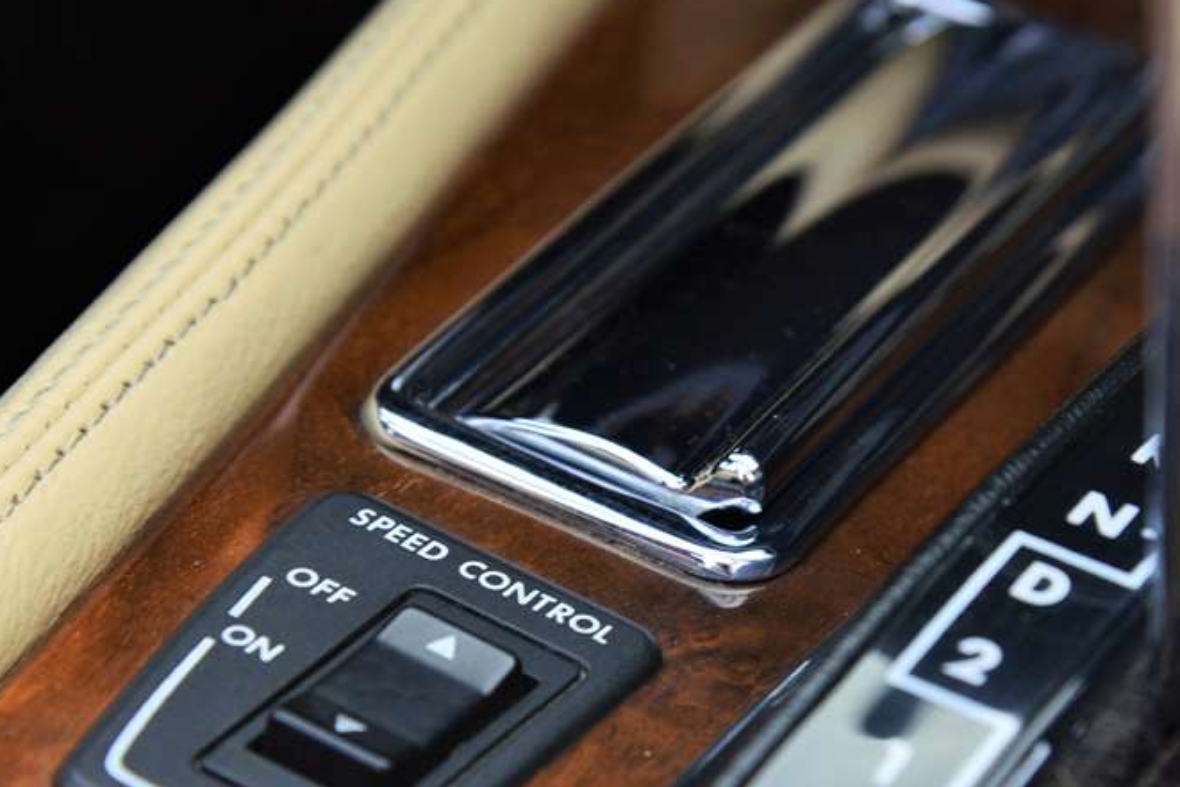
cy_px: 531
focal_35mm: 174
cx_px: 732
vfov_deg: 7.9
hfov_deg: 11.8
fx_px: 5704
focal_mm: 120
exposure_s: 1/100
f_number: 6.3
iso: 640
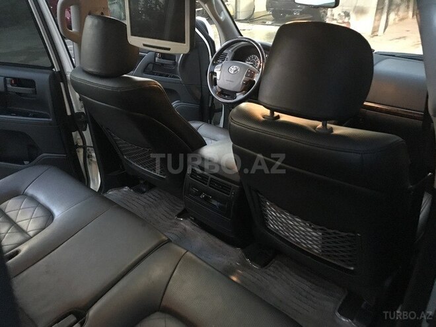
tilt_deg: -26.9
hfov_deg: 63.4
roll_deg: +0.3
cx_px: 218
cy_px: 164
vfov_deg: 49.7
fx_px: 353
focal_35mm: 28
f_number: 1.8
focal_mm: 3.99
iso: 250
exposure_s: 1/4
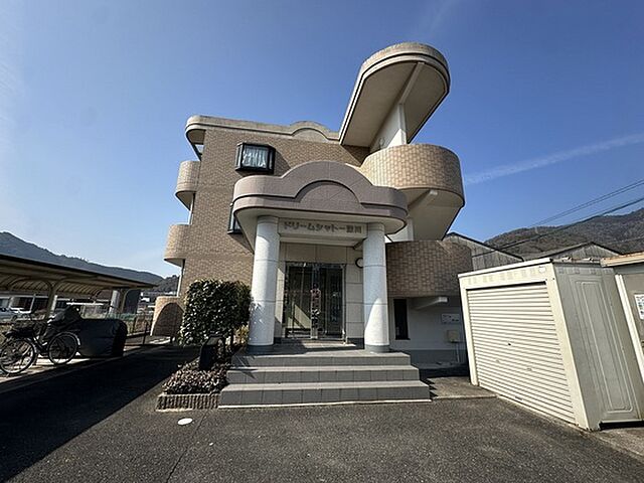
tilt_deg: +15.2
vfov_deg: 85.7
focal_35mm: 14
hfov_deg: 102.1
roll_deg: -0.2
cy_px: 242
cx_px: 322
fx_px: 260
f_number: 2.2
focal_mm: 2.22
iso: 40
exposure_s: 1/1233
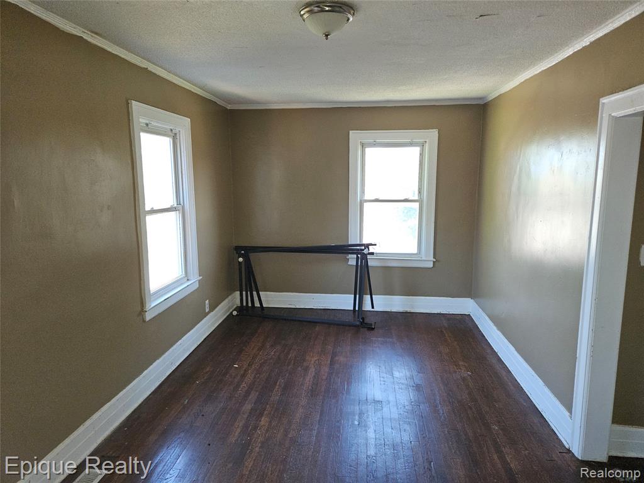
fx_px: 428
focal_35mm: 23
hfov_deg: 73.9
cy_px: 242
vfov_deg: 58.9
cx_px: 322
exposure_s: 1/40
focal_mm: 5.4
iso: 100
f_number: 1.8
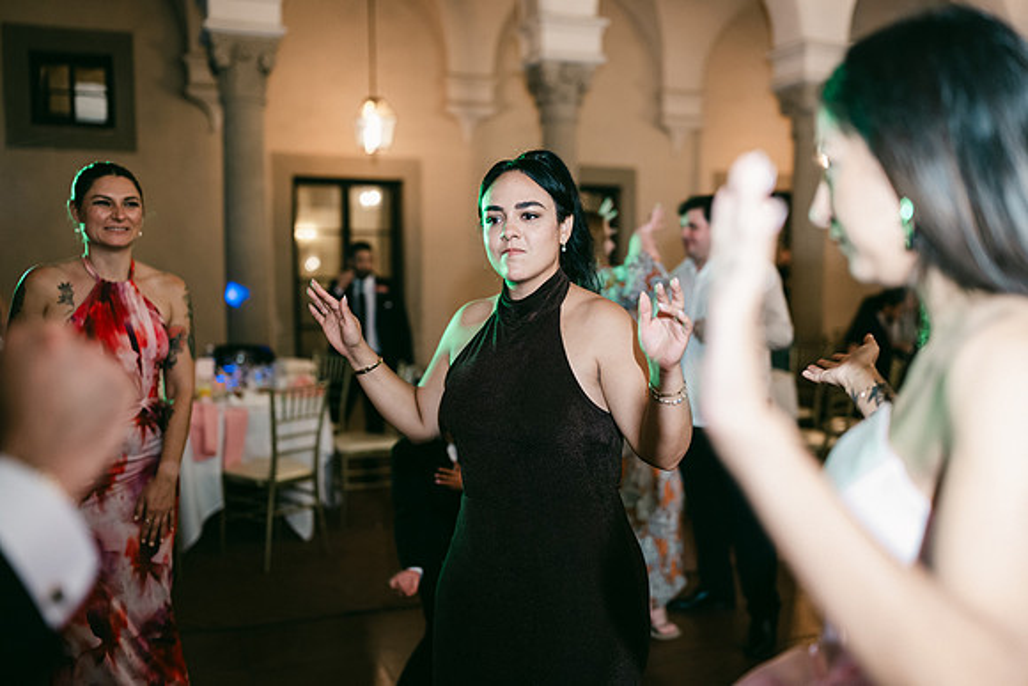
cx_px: 514
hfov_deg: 54.4
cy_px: 343
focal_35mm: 35
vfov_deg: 37.9
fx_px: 1000
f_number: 1.6
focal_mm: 35
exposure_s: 1/125
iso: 1600
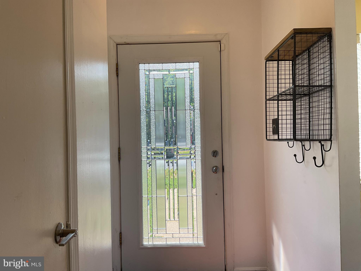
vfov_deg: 48.2
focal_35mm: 29
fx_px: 302
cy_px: 136
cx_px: 180
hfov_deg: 61.7
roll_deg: +0.5
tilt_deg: +0.6
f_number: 1.8
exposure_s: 1/200
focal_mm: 3
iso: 16
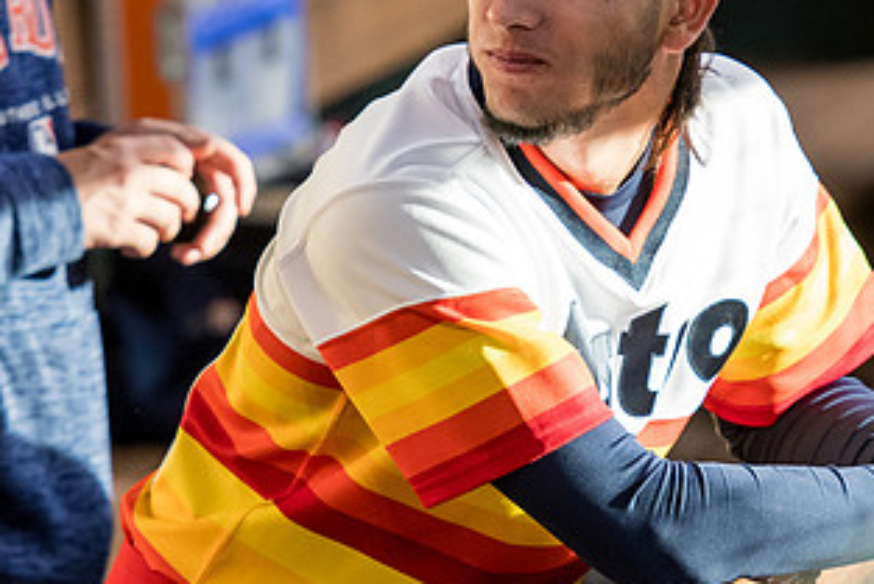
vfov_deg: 2.7
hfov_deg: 4.1
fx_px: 12192
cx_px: 591
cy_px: 258
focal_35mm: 502
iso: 2000
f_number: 4
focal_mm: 170
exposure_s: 1/1250
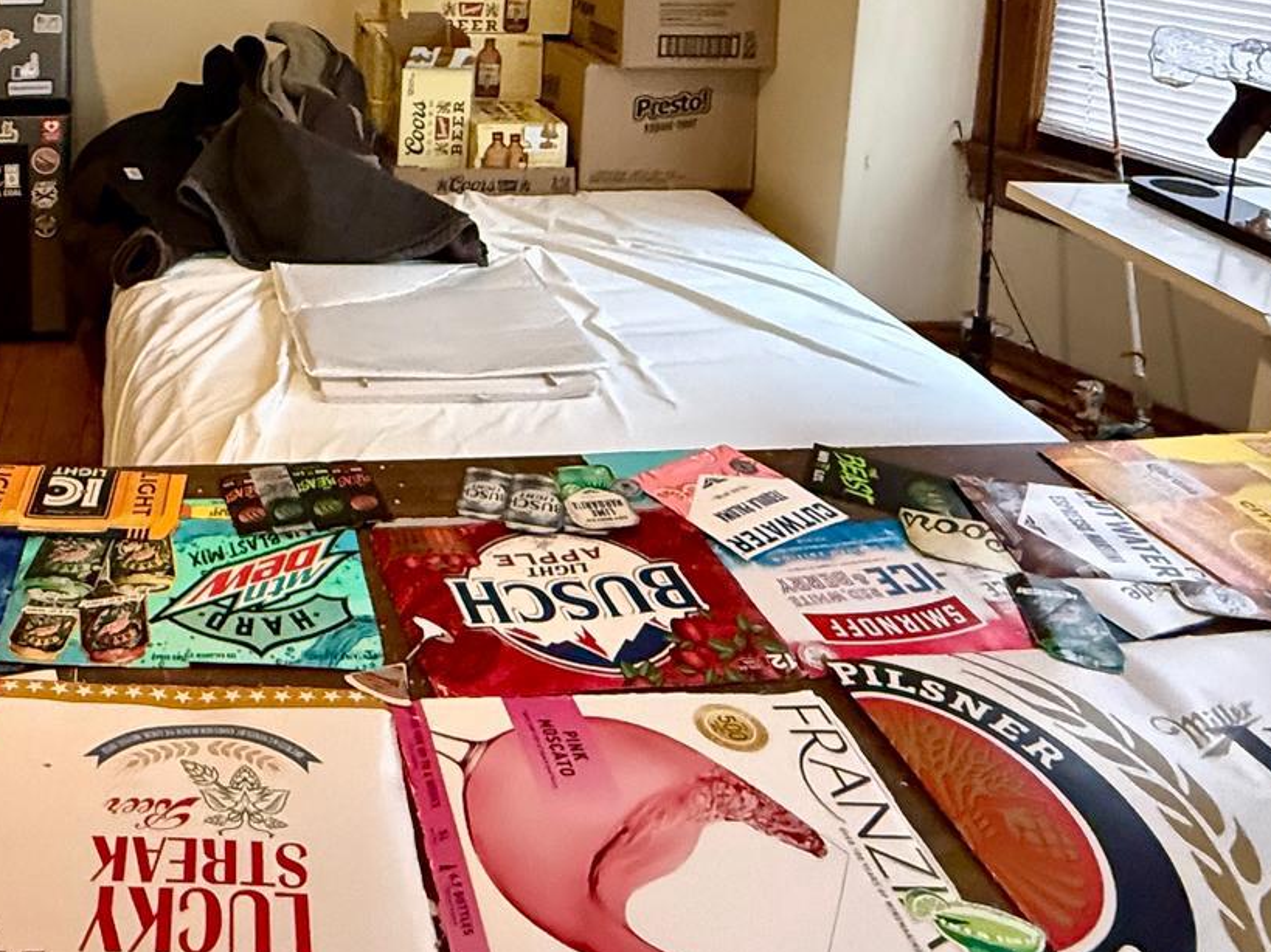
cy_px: -56
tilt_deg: -7.5
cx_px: 227
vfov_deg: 35.6
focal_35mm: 35
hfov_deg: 49.1
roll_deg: -0.6
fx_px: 1285
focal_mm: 2.22
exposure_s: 1/60
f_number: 2.2
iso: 1000
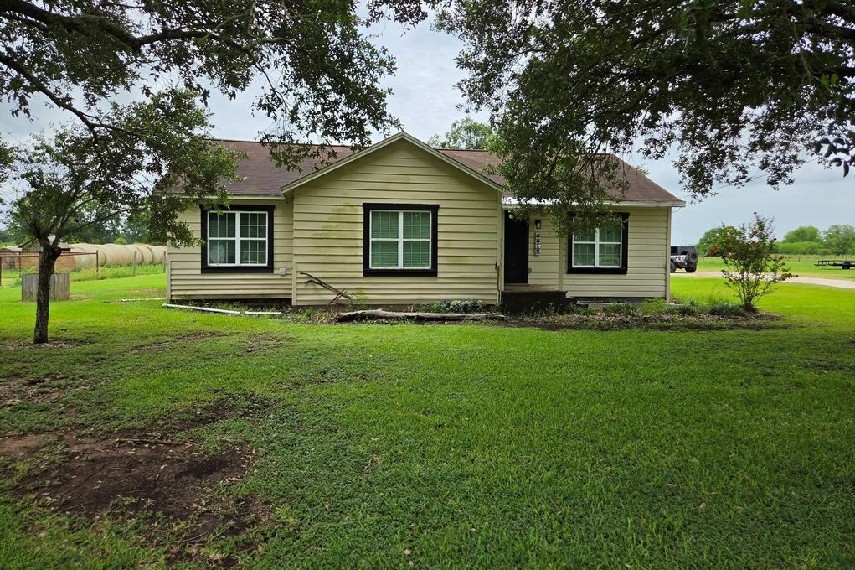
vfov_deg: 53.0
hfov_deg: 73.8
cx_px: 428
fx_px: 570
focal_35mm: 24
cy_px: 251
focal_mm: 5.4
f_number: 1.8
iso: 80
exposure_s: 1/5697
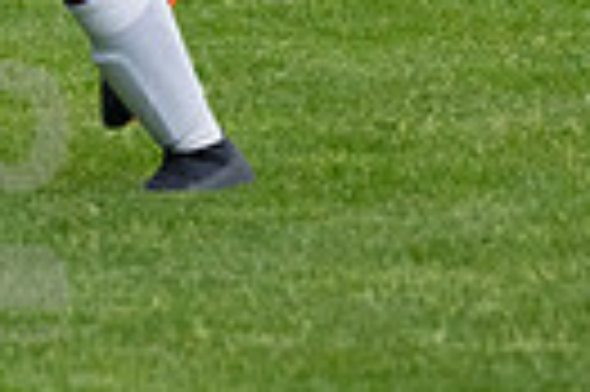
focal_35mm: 1020
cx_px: -707
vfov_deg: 1.3
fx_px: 16696
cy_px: -444
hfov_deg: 2.0
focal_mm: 230
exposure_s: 1/1600
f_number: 5.6
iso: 2500
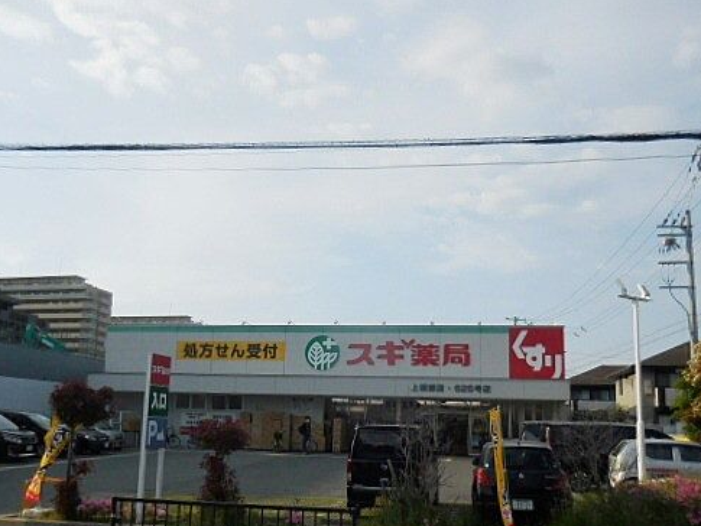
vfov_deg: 42.8
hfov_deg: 55.3
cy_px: 315
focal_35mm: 33
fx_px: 668
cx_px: 341
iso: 125
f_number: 6.6
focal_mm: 4.5
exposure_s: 1/640
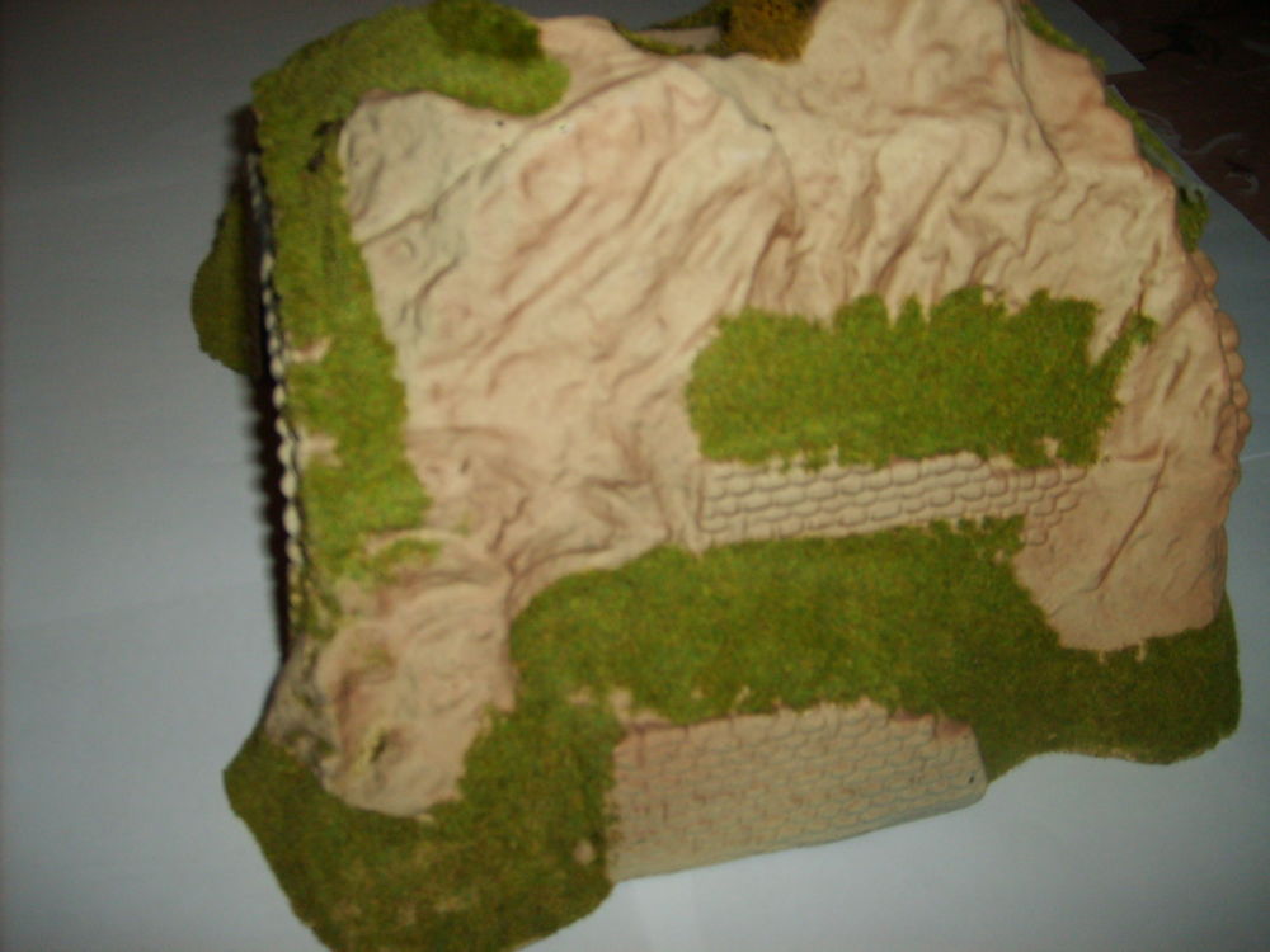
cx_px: 635
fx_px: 1284
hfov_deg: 52.6
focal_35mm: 35
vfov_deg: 40.7
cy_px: 476
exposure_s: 1/45
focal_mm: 5.8
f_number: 2.8
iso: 100
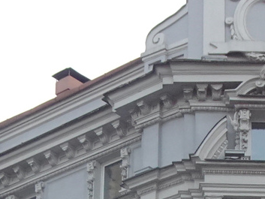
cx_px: 209
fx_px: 1172
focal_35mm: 153
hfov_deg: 12.8
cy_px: 413
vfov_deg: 9.1
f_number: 4
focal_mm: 5.11
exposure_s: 1/30
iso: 200
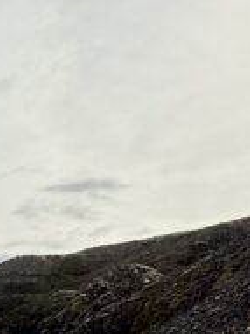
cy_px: 432
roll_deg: -0.6
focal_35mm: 75
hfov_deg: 17.5
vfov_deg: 23.1
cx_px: -133
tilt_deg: +0.9
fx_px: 723
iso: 50
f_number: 2.2
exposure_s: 1/3125
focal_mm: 2.22
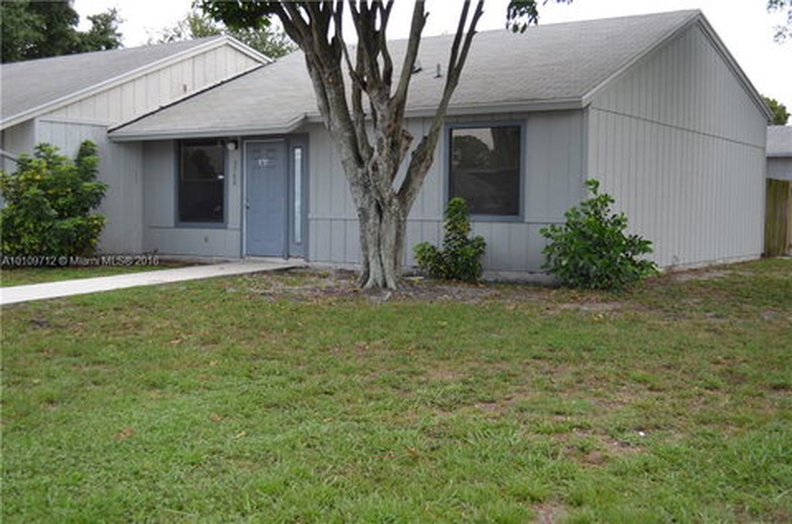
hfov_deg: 45.0
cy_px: 262
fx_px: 955
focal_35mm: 44
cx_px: 396
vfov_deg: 30.7
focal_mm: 29
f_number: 5.6
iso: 220
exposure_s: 1/250
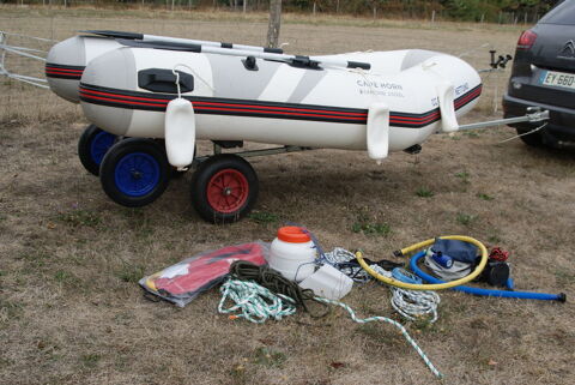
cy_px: 192
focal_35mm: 42
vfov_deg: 32.0
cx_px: 288
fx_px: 671
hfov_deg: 46.4
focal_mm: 28
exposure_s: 1/80
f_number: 8
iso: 100
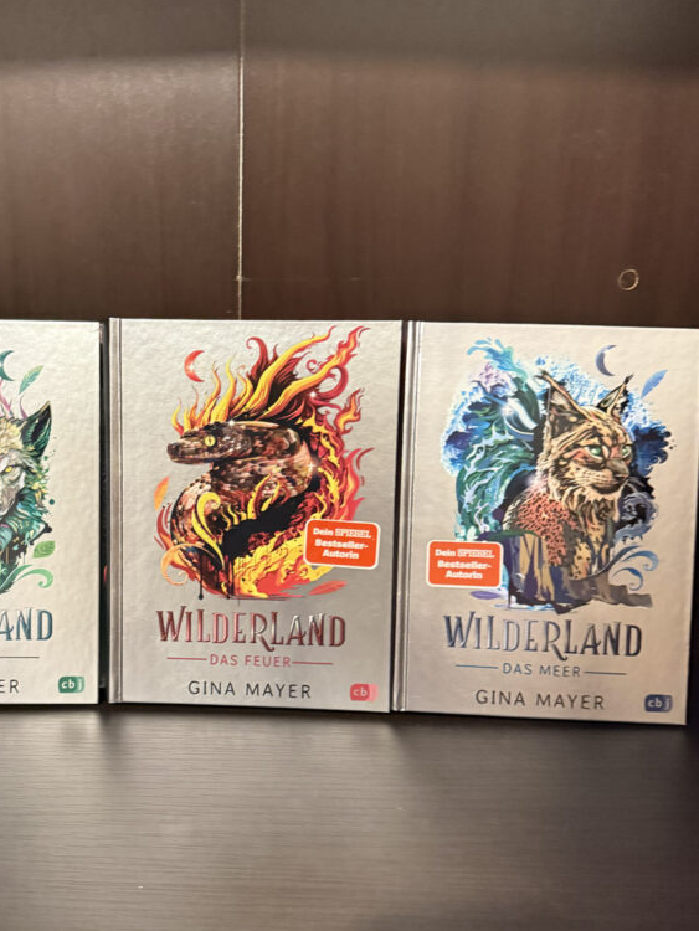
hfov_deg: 43.6
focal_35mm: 32
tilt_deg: -15.4
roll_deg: +0.4
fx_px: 861
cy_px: 497
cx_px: 241
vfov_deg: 56.8
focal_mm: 6.76
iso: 1600
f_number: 1.78
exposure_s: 1/20
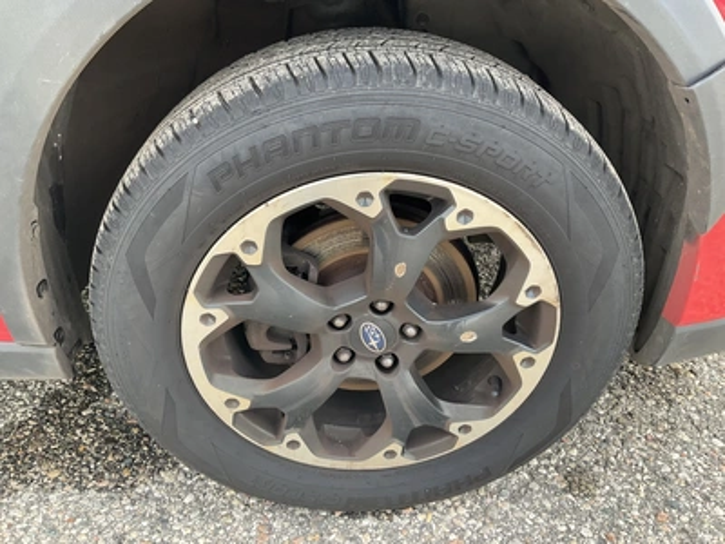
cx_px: 362
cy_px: 272
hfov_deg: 61.7
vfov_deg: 48.2
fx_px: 607
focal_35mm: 29
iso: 32
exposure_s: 1/122
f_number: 1.8
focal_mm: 3
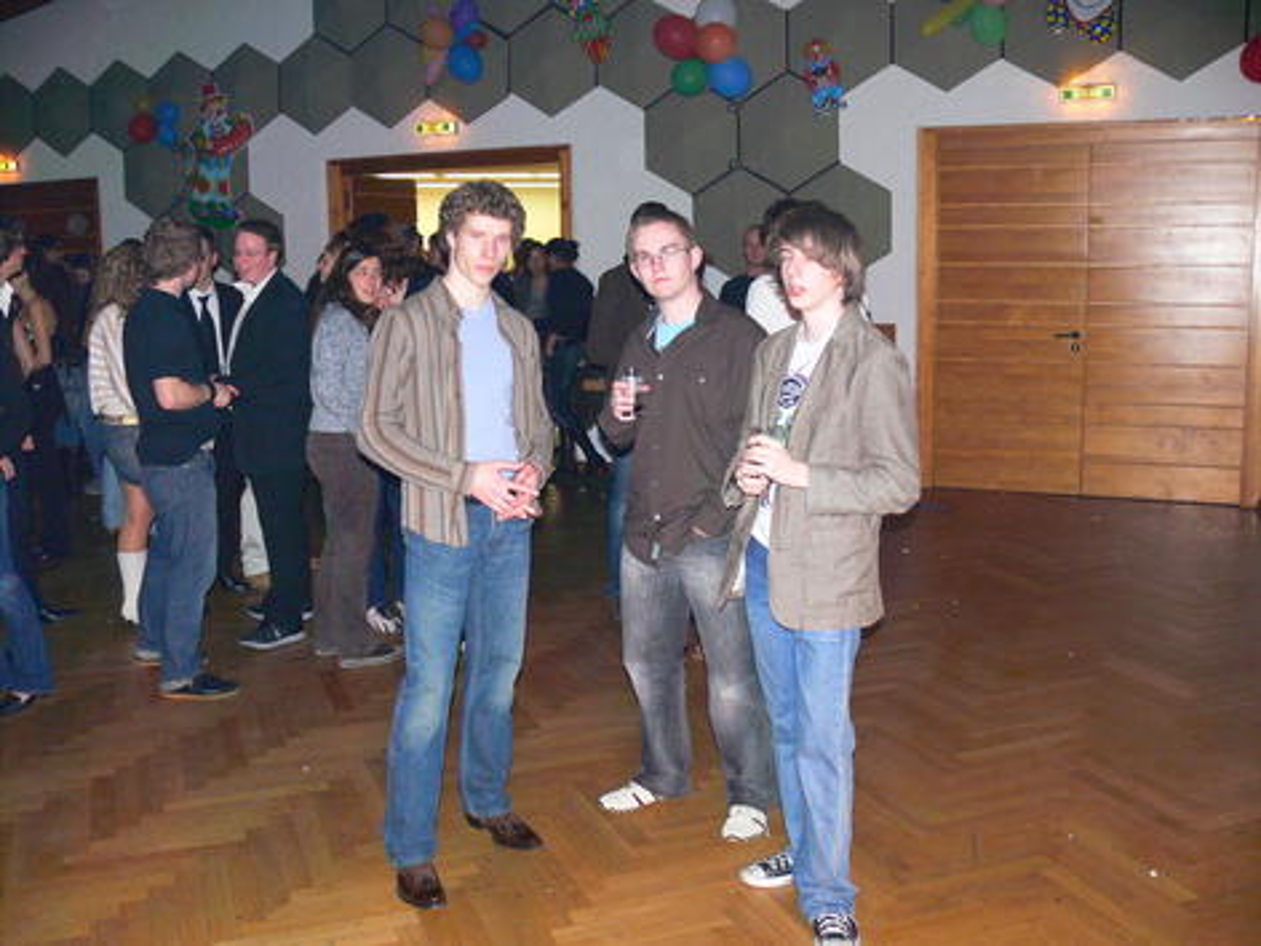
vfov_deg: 40.7
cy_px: 473
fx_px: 1275
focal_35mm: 35
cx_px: 630
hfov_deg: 52.6
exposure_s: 1/30
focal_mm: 7.4
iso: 250
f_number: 2.8
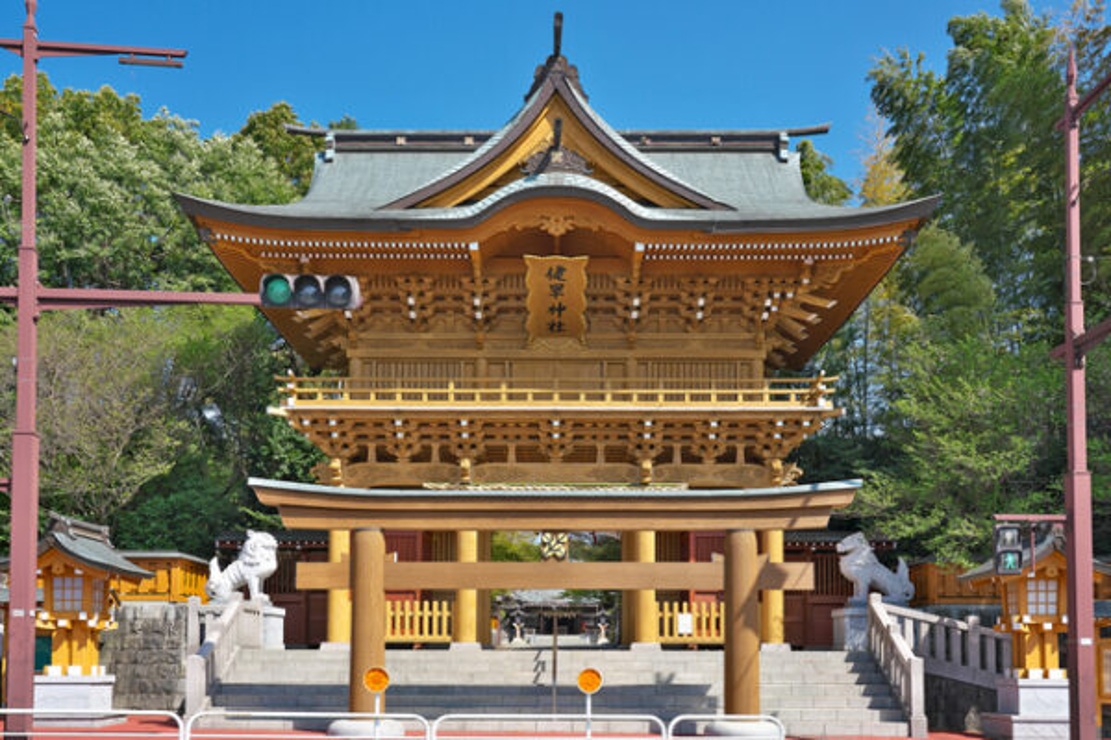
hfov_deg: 57.2
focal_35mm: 33
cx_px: 556
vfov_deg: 40.0
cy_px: 370
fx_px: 1018
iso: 100
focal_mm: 33
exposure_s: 1/125
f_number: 10
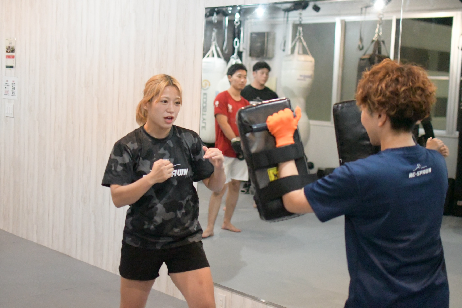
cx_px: 231
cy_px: 154
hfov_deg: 38.2
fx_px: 667
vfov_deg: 26.0
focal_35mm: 52
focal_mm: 35
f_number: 1.8
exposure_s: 1/1600
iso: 20000
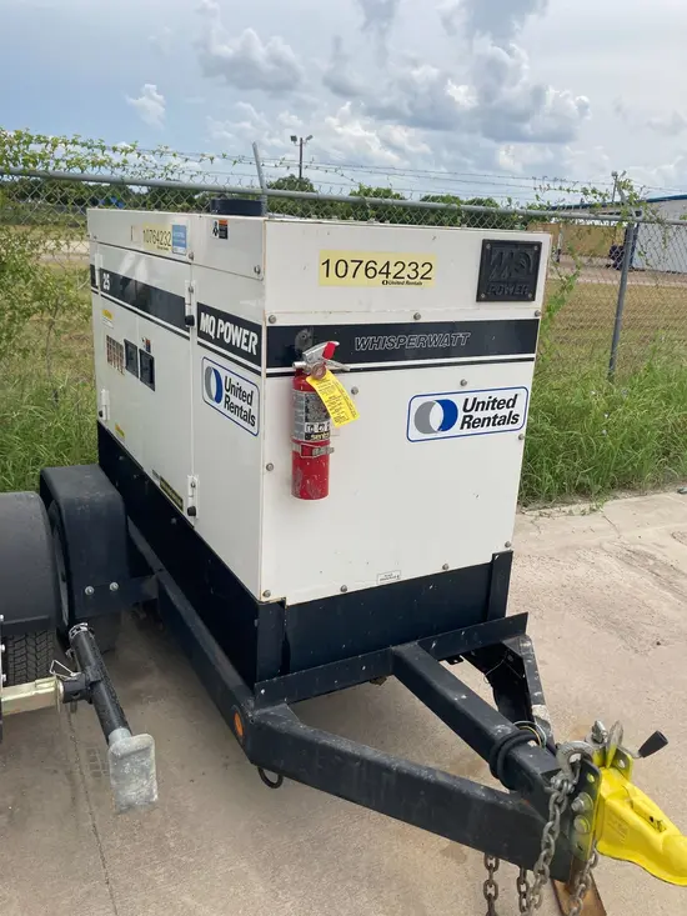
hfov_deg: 49.8
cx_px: 344
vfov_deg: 63.4
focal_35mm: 28
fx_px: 741
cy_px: 458
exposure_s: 1/2088
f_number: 1.8
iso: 20
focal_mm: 3.99
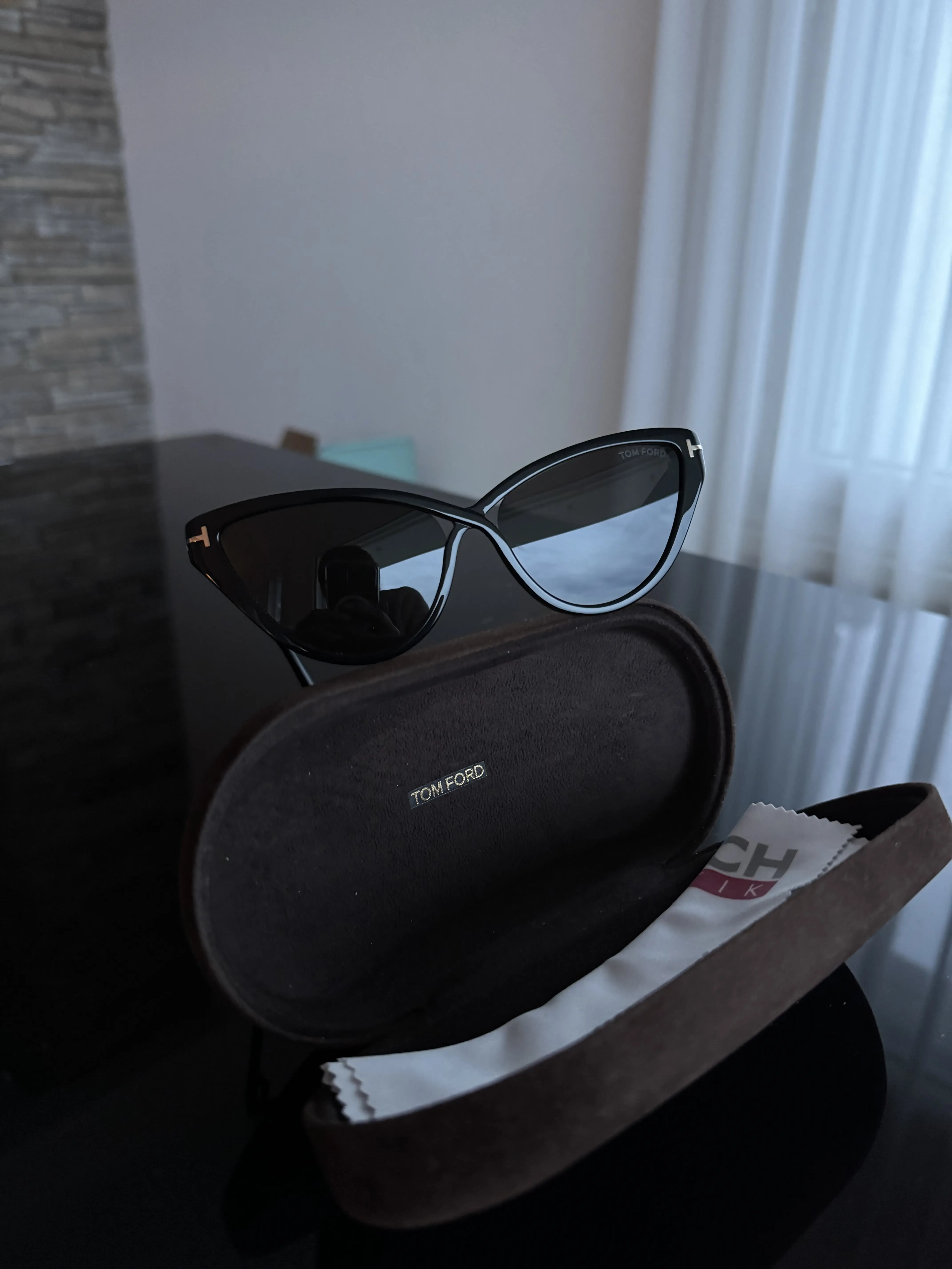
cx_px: 476
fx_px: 880
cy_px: 634
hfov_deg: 56.8
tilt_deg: -22.4
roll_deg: -1.1
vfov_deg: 71.6
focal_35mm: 24
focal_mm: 6.76
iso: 1000
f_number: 1.78
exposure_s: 1/33
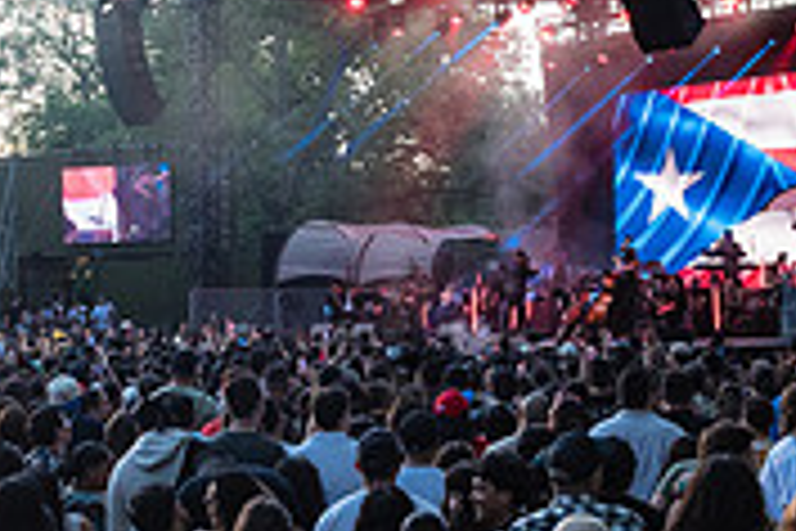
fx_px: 1813
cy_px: 331
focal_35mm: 82
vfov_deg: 16.6
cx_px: 405
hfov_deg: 24.8
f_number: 5.6
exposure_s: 1/500
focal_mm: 24
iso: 2500
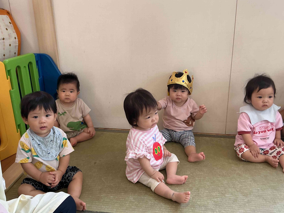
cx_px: 136
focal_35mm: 36
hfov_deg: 51.3
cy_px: 108
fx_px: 295
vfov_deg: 39.7
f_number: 1.8
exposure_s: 1/100
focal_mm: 3
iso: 64
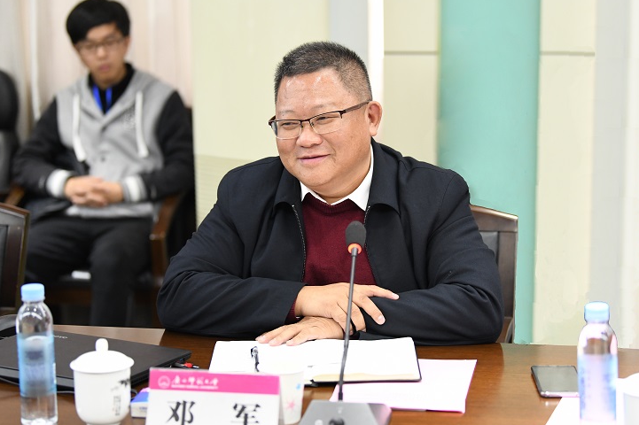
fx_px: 1614
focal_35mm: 91
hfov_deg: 22.4
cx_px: 322
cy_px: 224
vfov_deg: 15.0
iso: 2500
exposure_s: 1/50
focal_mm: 82
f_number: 2.8
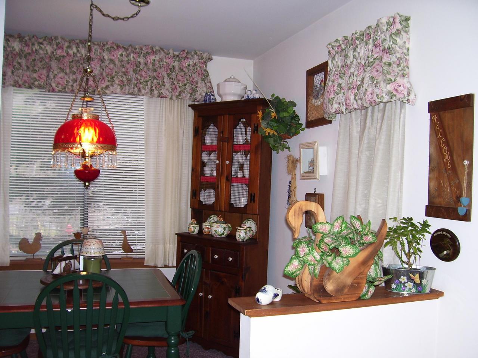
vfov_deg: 41.8
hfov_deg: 54.0
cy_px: 179
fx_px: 469
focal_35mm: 34
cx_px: 239
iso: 80
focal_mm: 5.6
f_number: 2.7
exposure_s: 1/45
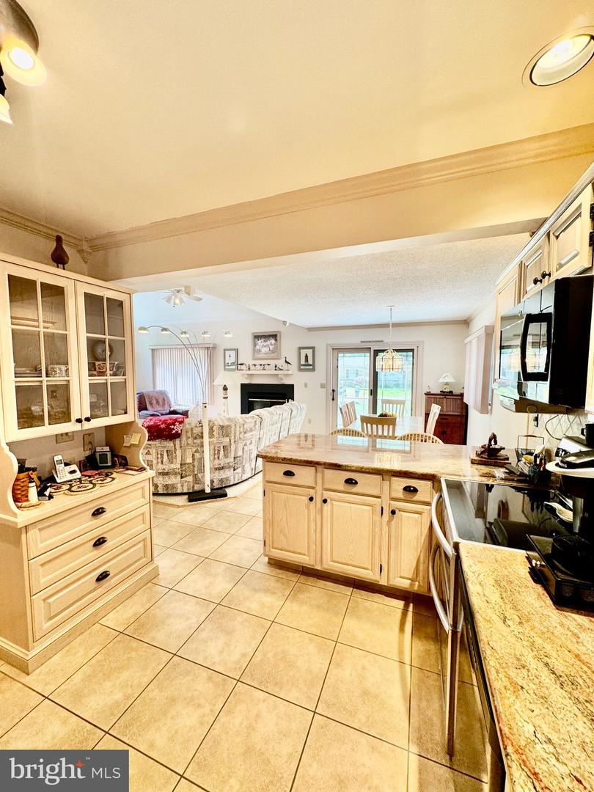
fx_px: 320
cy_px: 396
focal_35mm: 14
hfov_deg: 85.7
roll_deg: +0.5
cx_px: 297
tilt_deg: -5.0
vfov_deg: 102.1
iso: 160
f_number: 2.2
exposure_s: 1/120
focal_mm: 2.22
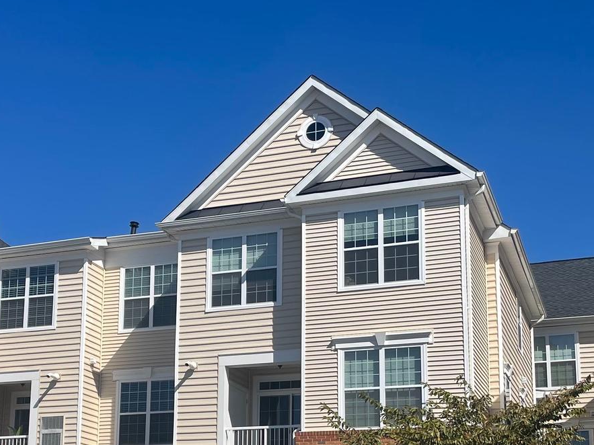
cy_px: 387
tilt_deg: +12.0
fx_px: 995
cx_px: 230
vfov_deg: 24.6
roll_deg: -1.0
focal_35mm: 58
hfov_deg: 33.1
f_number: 1.6
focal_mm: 5.1
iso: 32
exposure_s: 1/5618
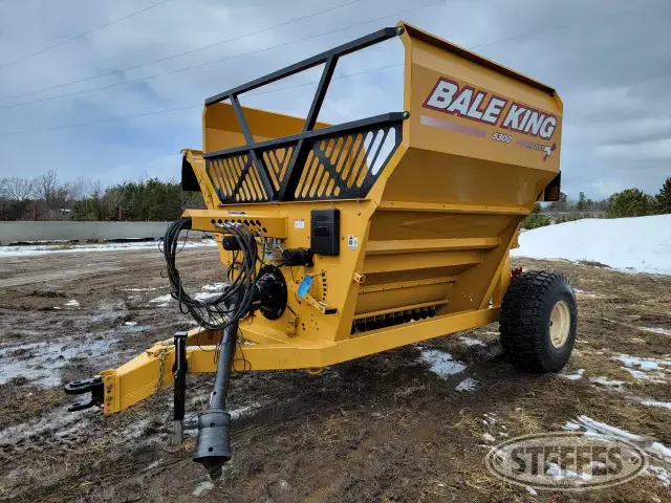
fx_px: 465
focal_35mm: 24
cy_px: 252
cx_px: 336
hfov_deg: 71.6
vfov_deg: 56.8
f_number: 1.8
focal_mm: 6.7
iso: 16
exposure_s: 1/1047
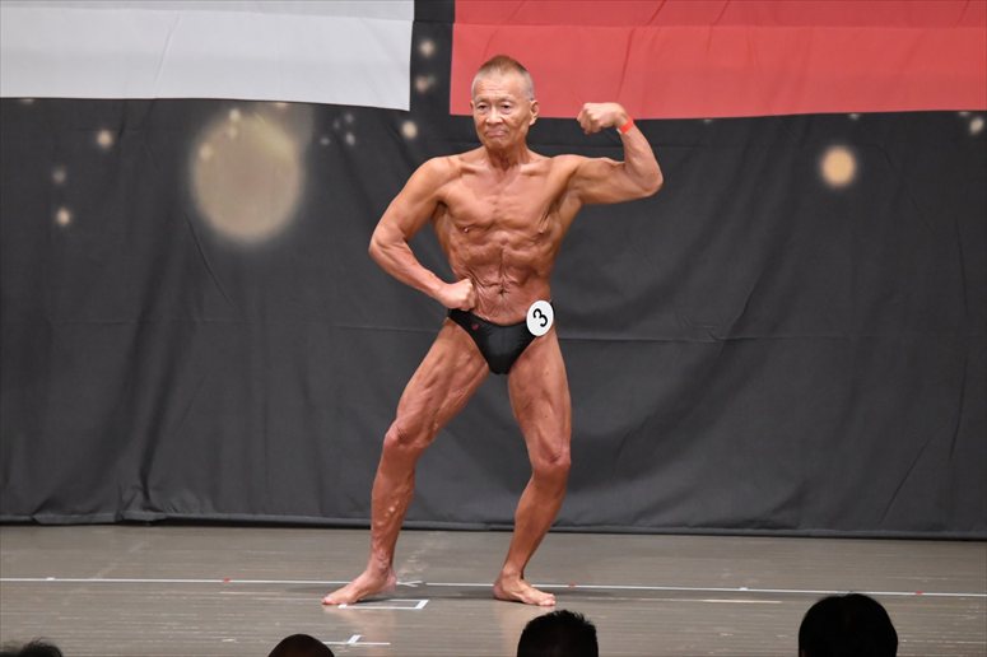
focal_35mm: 225
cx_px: 494
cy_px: 328
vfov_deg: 6.1
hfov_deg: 9.2
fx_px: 6166
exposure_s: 1/400
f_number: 5.6
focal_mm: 150
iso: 6400
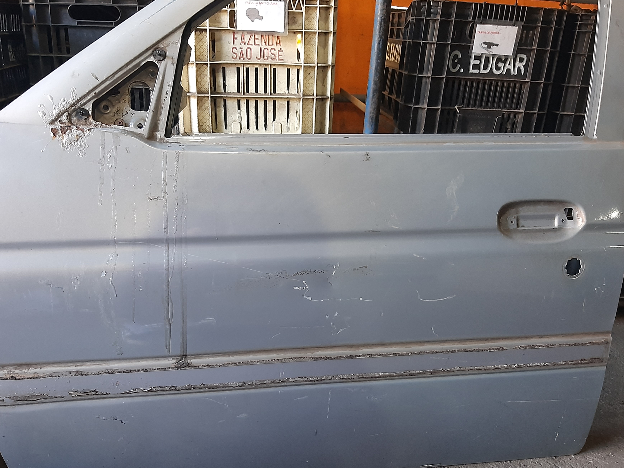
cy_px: 256
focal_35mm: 31
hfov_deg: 58.3
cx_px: 293
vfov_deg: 45.4
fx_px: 559
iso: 160
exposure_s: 1/30
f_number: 1.7
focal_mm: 3.93
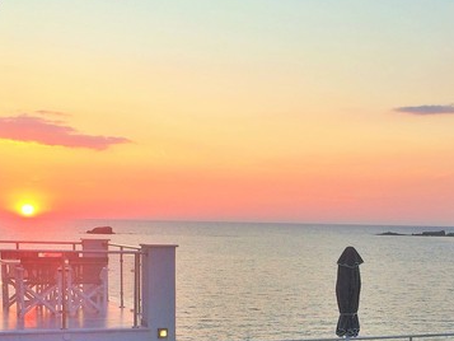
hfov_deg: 29.6
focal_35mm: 65
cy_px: 323
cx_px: 299
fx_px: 853
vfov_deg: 21.9
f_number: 2.2
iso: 32
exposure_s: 1/272
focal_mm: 4.15
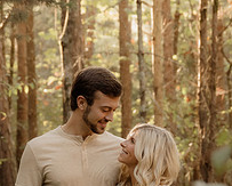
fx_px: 915
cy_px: 137
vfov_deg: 11.6
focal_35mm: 133
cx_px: 113
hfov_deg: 14.5
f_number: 2.8
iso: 500
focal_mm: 43
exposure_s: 1/125
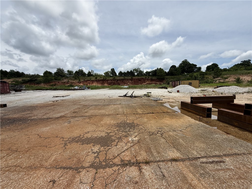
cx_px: 126
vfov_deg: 85.7
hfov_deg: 102.1
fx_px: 102
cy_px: 94
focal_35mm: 14
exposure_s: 1/4762
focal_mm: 2.22
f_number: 2.2
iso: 50
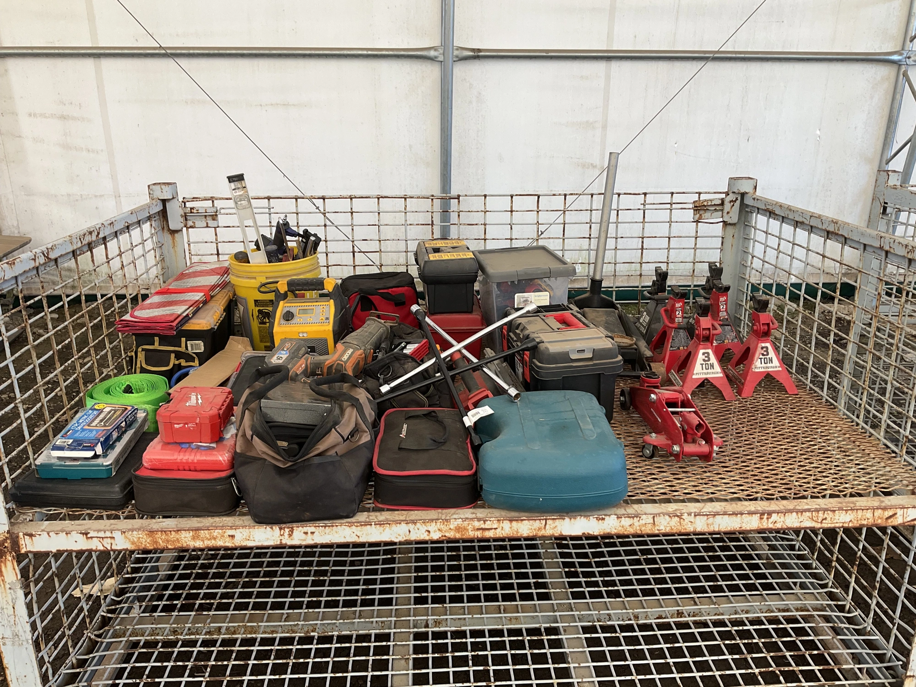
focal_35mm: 29
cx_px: 458
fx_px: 767
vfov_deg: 48.2
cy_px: 344
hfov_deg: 61.7
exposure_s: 1/122
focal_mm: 3
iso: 20
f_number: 1.8
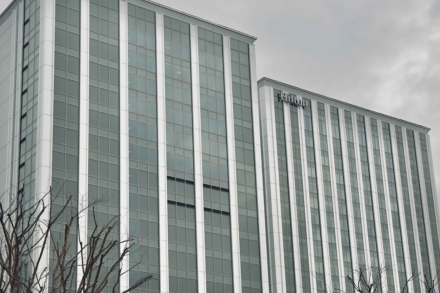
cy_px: 193
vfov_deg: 18.4
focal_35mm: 74
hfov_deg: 27.3
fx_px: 904
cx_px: 211
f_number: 1.78
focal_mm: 6.76
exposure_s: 1/7143
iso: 64
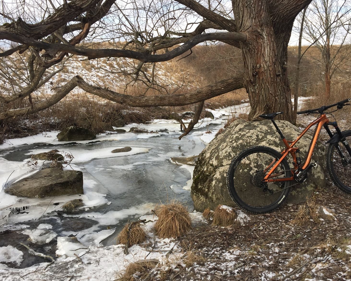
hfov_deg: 57.2
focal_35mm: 31
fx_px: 322
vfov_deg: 47.1
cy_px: 140
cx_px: 180
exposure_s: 1/581
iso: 32
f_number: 2.2
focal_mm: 4.15
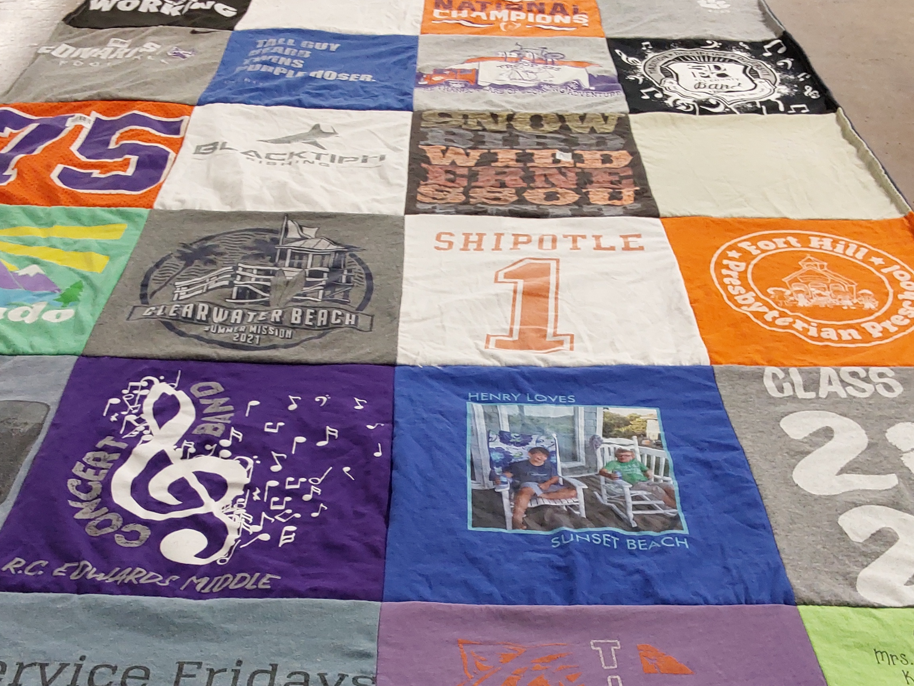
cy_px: 471
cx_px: 426
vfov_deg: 35.5
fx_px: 1056
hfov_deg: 46.8
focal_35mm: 40
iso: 125
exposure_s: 1/60
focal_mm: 2.91
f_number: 1.9
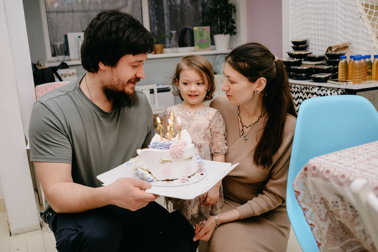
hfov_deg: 54.4
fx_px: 368
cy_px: 126
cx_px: 189
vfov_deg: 37.9
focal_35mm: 35
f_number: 3.2
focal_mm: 35
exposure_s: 1/160
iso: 400
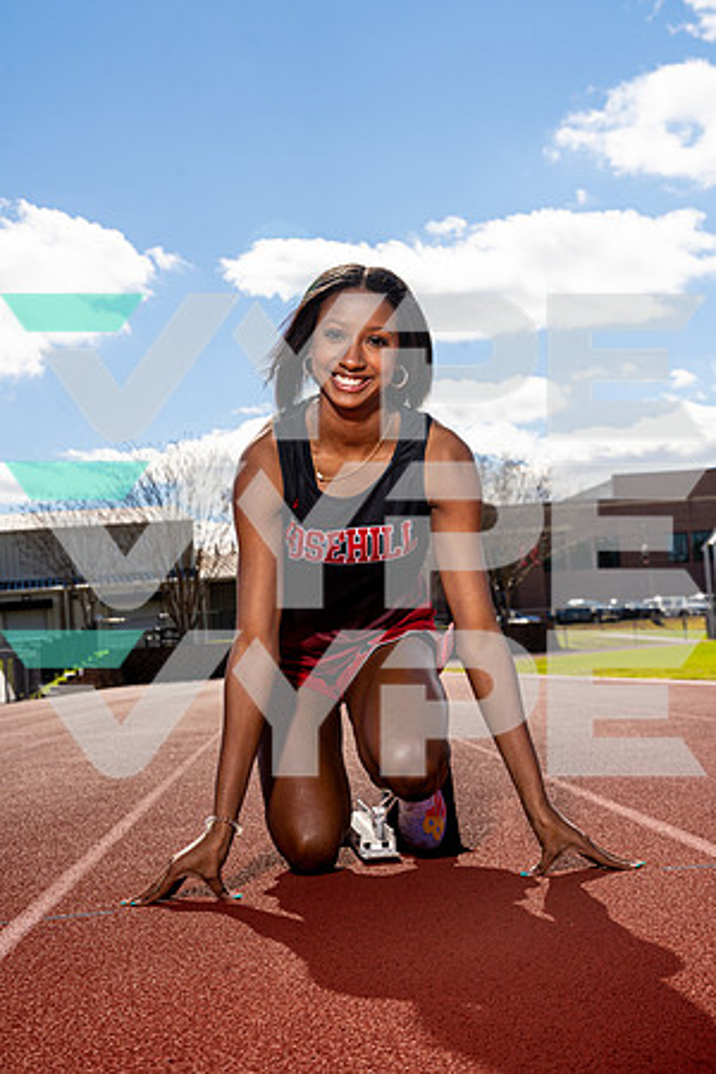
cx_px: 358
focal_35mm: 55
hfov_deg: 24.6
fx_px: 1641
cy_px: 537
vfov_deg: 36.2
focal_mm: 55
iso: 100
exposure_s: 1/250
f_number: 9
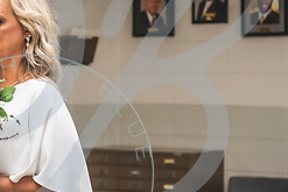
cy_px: 76
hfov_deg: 12.4
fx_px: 1329
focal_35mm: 166
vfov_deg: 8.3
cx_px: 92
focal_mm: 70
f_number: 2.8
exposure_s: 1/160
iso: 500
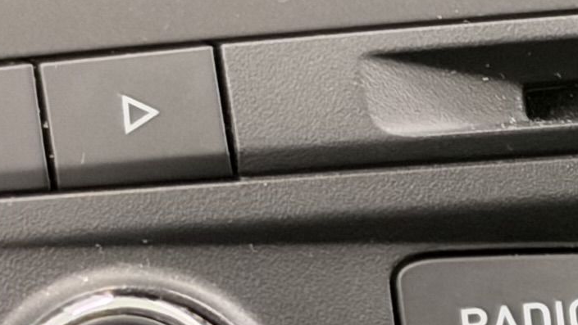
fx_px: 4584
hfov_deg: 6.8
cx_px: 1393
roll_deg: -2.5
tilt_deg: -33.8
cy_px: 810
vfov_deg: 4.0
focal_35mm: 299
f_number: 1.48
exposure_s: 1/33
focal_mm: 6.93
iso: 160
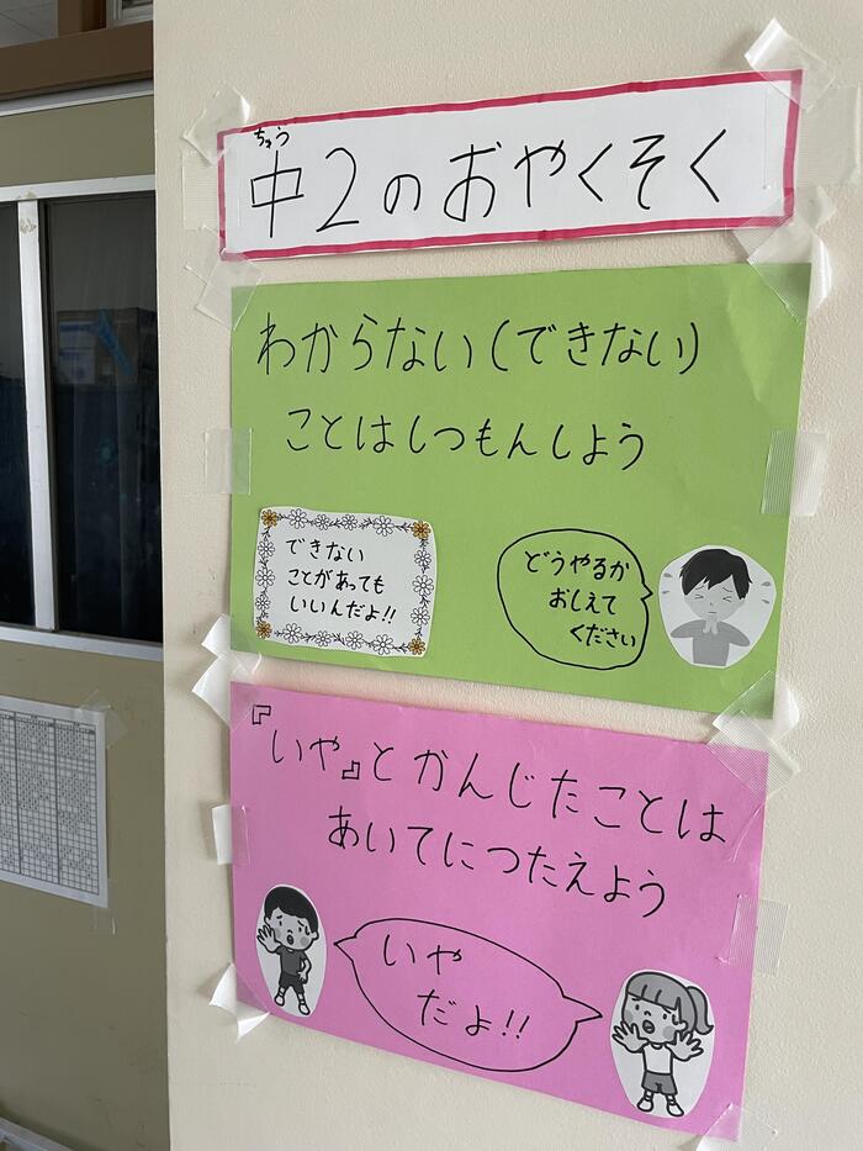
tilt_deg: -8.5
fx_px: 864
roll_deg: -2.3
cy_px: 576
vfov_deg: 67.3
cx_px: 432
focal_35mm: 26
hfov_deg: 53.1
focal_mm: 4.2
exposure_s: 1/60
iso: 125
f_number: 1.6
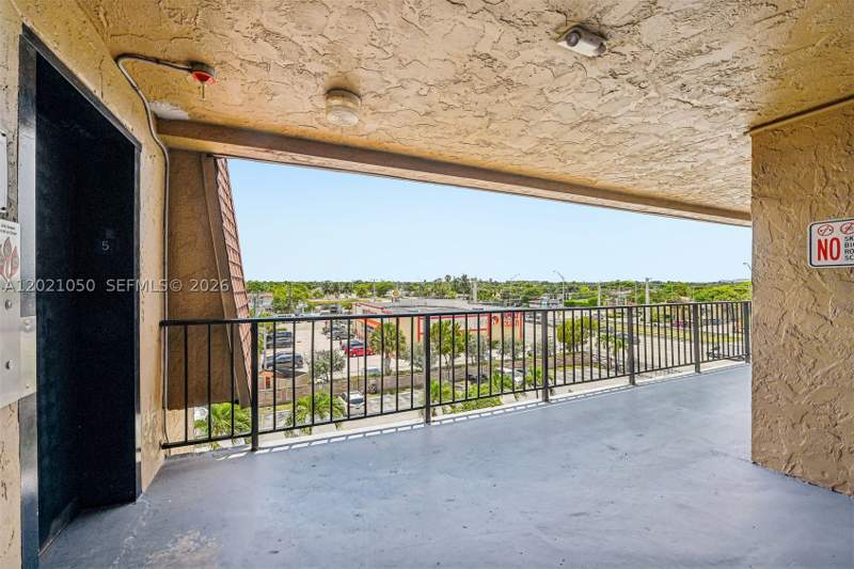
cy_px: 284
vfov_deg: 81.2
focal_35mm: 14
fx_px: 332
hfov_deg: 104.3
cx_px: 427
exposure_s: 1/500
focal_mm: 14
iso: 100
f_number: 7.1
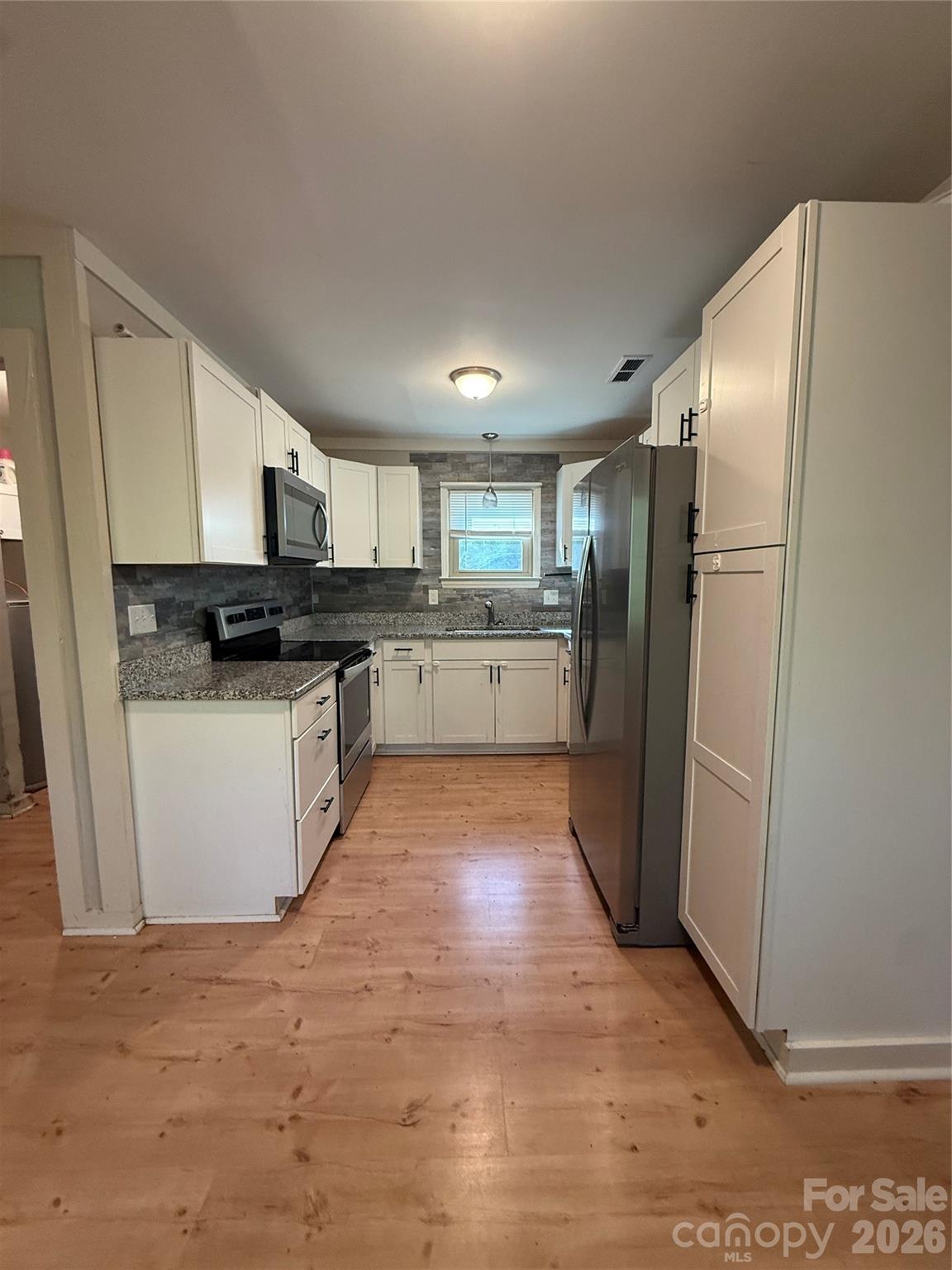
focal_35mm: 14
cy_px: 635
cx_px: 476
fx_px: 513
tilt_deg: -6.1
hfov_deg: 85.7
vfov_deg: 102.1
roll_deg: +0.1
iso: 400
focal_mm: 2.22
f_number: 2.2
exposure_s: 1/120
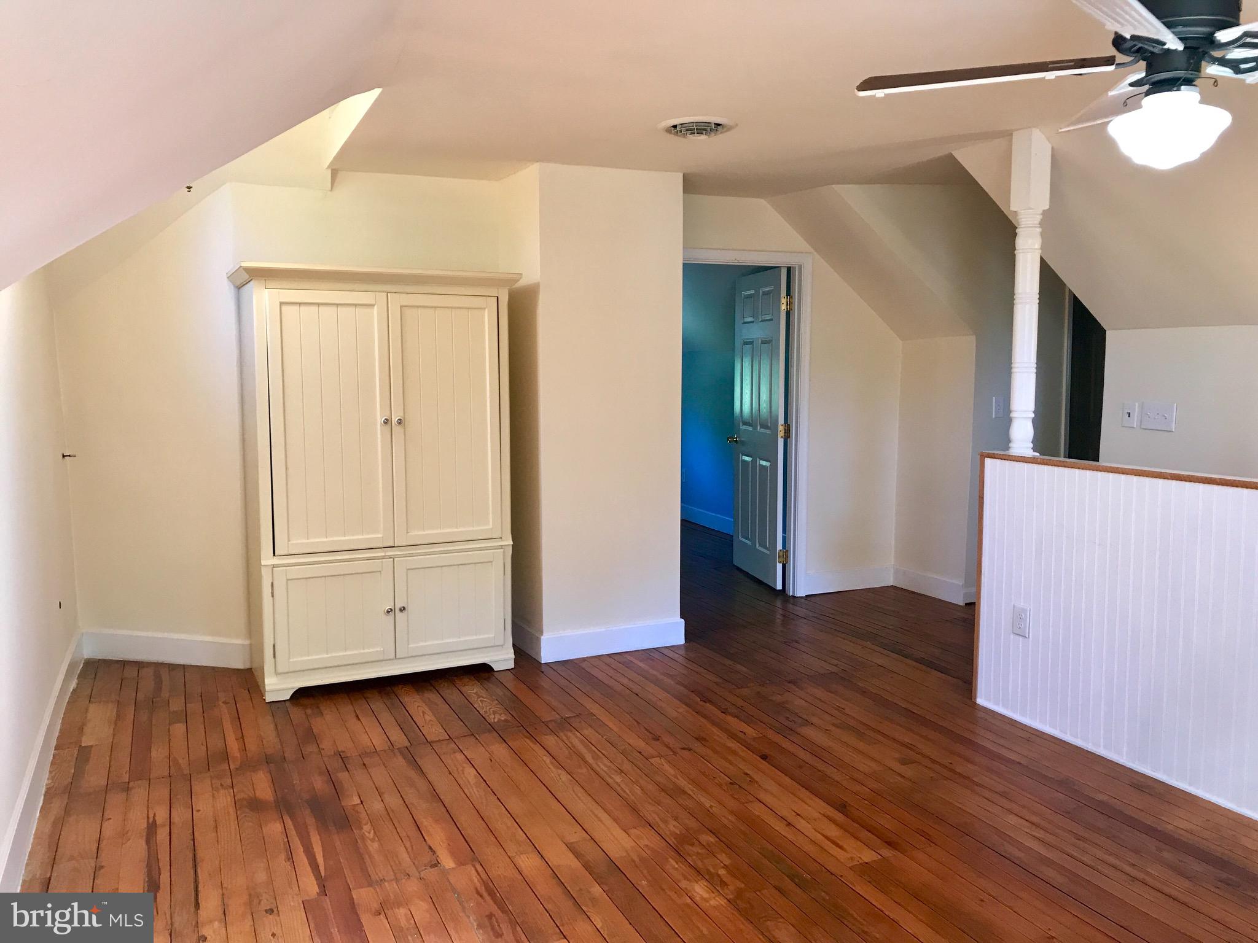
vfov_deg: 49.7
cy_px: 472
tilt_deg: -5.8
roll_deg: +0.2
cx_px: 629
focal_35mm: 28
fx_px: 1018
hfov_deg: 63.4
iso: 32
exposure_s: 1/24
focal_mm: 3.99
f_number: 1.8
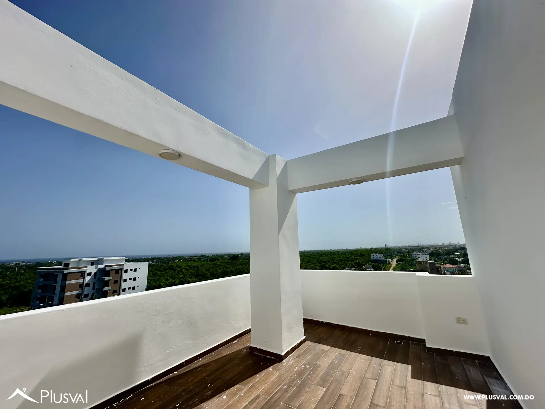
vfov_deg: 85.7
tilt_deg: +11.8
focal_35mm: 14
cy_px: 204
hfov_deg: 102.1
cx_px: 272
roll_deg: +2.4
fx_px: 220
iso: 50
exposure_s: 1/6494
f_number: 2.2
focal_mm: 2.22
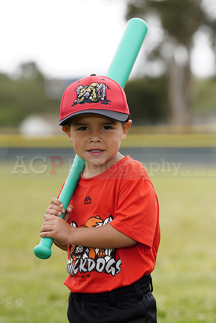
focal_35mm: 200
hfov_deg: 6.9
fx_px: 1799
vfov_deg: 10.3
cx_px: 108
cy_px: 162
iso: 100
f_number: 5.6
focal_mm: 200
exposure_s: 1/250
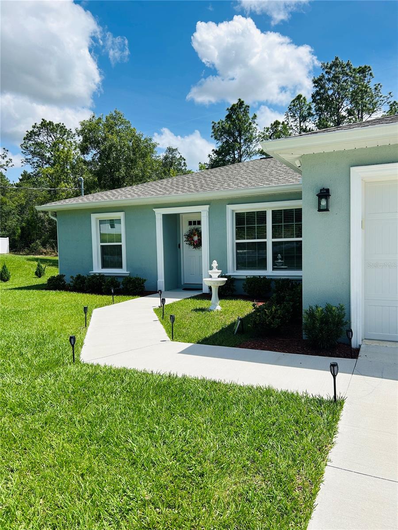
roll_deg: +1.2
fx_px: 399
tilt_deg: -4.1
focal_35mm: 26
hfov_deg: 53.1
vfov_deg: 67.3
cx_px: 199
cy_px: 265
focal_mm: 5.7
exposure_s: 1/5076
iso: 50
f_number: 1.5
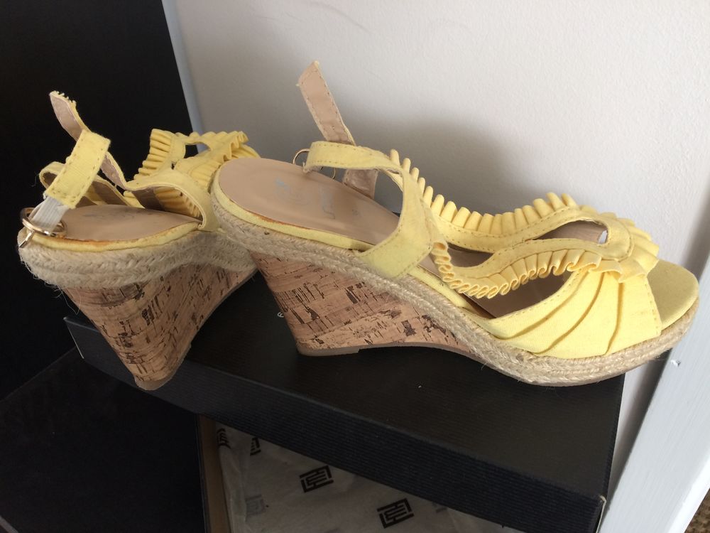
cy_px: 266
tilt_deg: -40.9
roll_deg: +3.6
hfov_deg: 61.7
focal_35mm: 29
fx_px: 595
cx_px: 355
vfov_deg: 48.2
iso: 125
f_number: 2.2
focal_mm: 4.15
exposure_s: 1/33
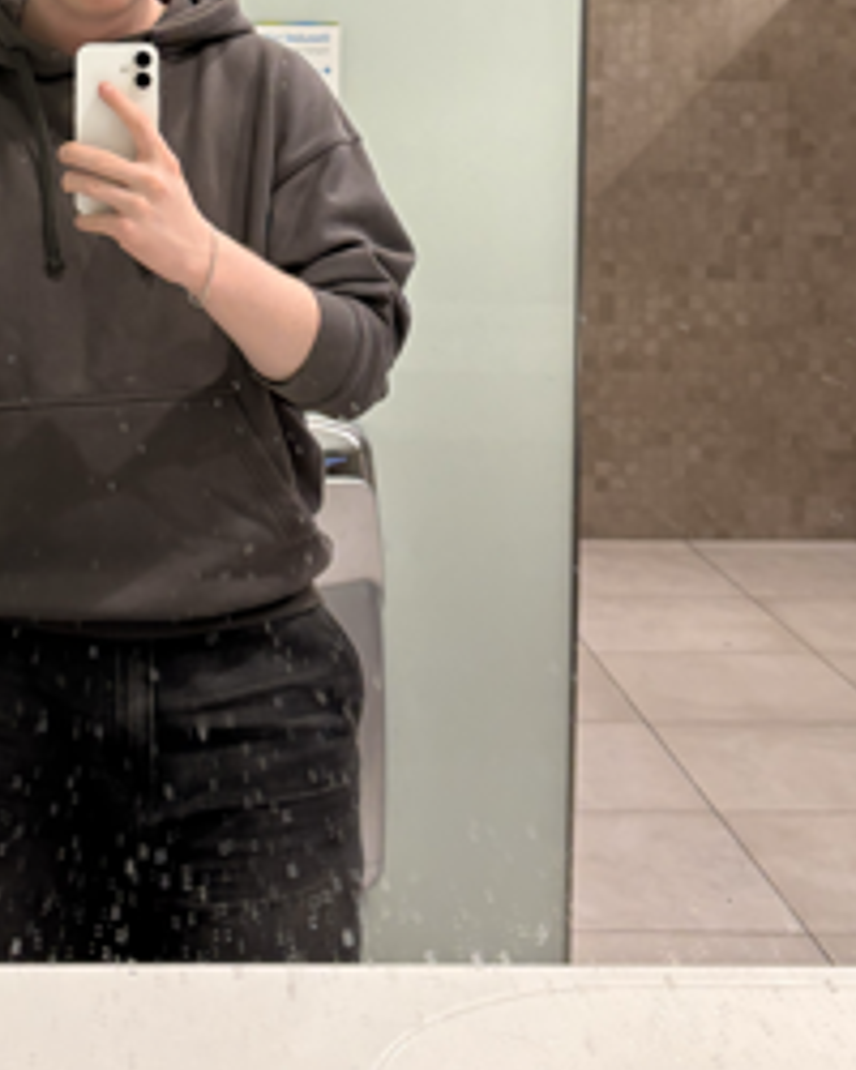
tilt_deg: +0.8
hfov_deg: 23.2
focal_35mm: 65
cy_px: 111
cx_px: 197
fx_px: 2058
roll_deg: -1.3
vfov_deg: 28.1
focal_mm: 5.96
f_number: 1.6
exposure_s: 1/100
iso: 80
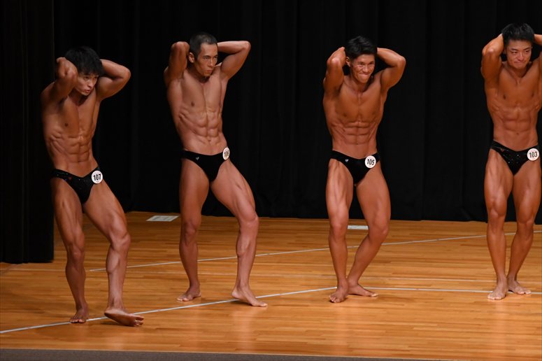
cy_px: 180
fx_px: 3612
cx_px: 271
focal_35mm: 240
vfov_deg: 5.7
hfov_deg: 8.6
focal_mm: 160
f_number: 5.6
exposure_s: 1/400
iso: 3200
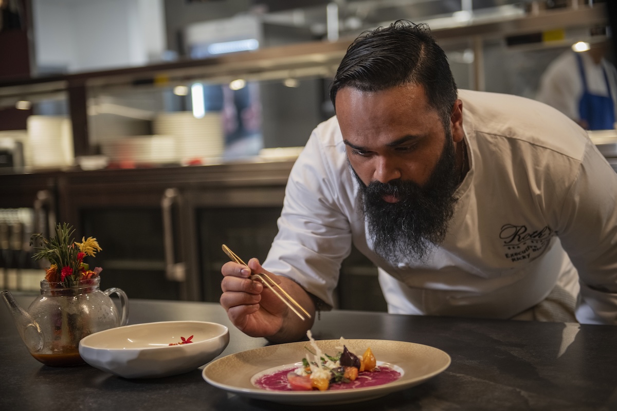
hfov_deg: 34.5
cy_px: 206
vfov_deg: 23.4
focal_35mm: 58
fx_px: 994
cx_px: 308
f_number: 2.8
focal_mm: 58
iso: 1000
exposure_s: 1/80
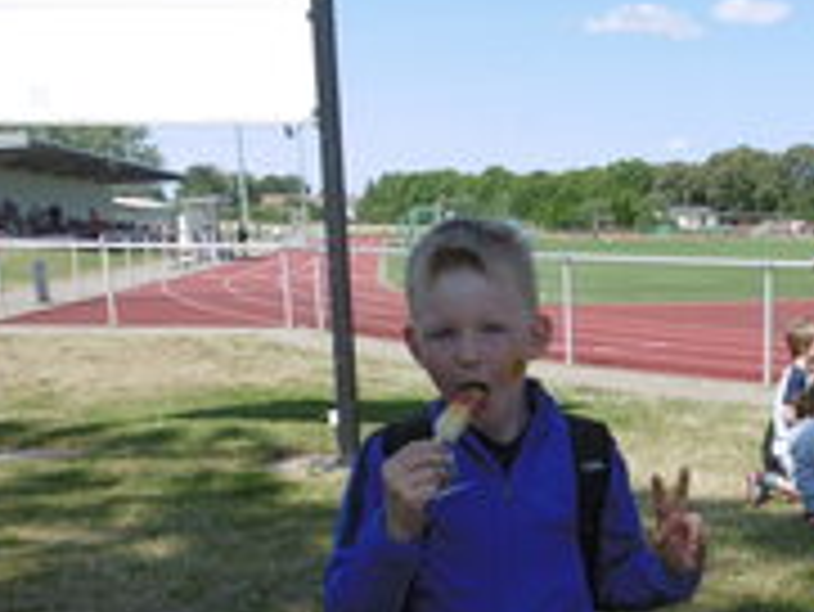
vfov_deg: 26.2
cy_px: 608
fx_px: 1247
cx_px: 702
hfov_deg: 34.5
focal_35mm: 53
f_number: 3.1
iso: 100
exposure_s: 1/1000
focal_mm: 4.3
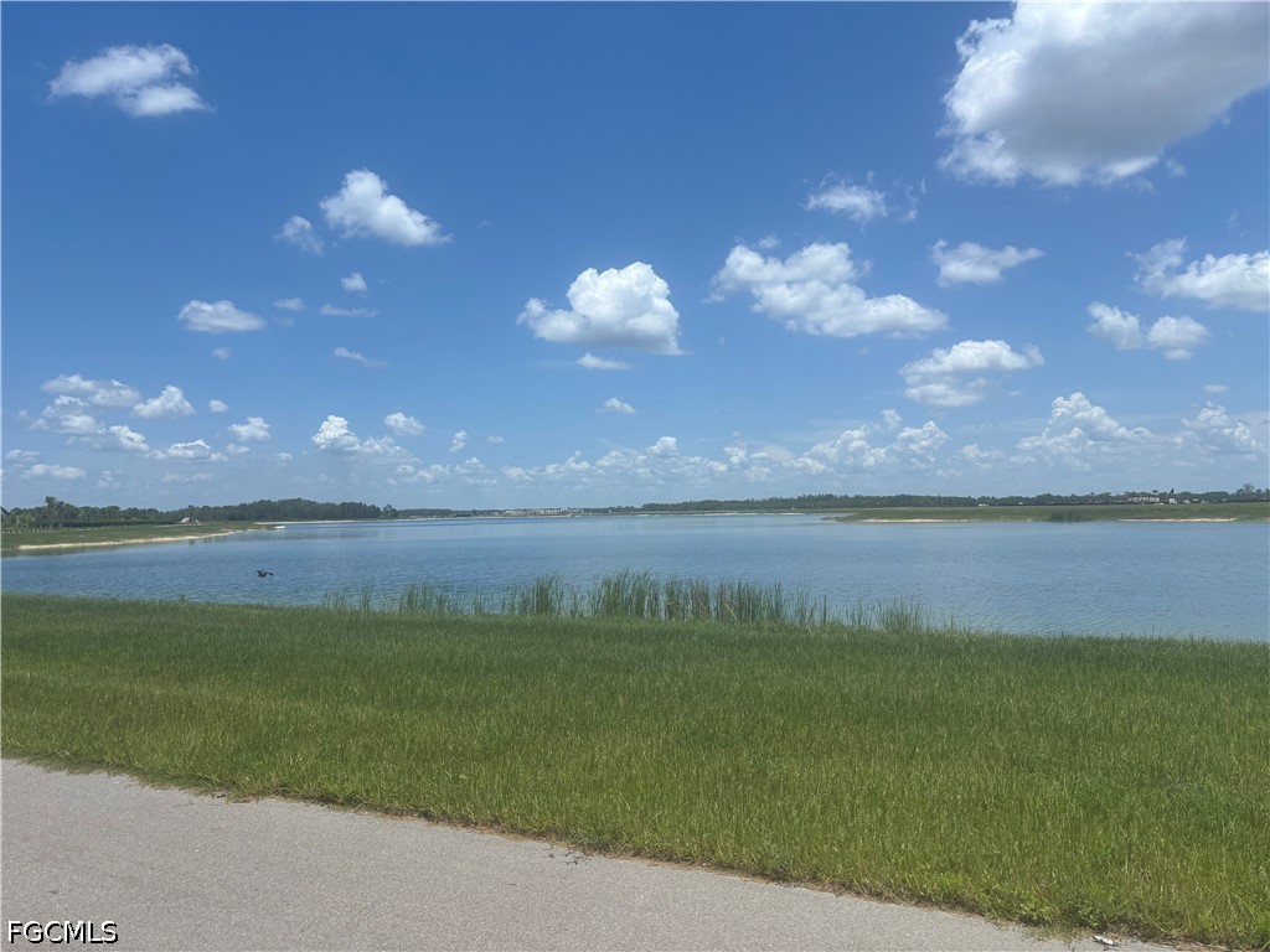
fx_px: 954
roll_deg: +0.5
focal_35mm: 26
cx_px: 635
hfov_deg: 67.3
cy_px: 476
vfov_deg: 53.1
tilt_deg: +3.7
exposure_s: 1/5348
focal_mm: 5.96
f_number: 1.6
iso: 50
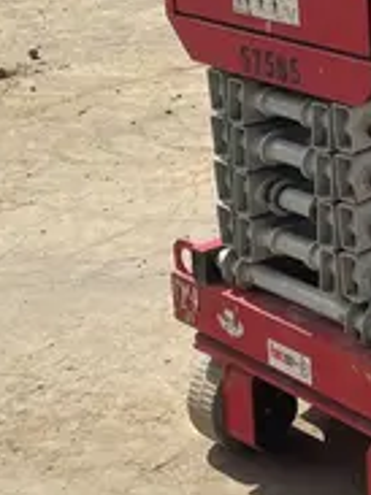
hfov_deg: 13.7
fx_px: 1488
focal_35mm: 104
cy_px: 26
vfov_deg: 18.5
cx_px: 468
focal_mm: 4.2
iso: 50
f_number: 1.6
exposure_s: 1/8403
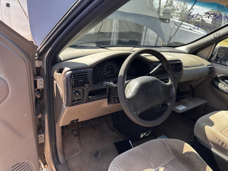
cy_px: 86
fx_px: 158
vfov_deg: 56.8
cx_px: 114
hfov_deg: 71.6
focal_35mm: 24
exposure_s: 1/475
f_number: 1.78
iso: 80
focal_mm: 6.86
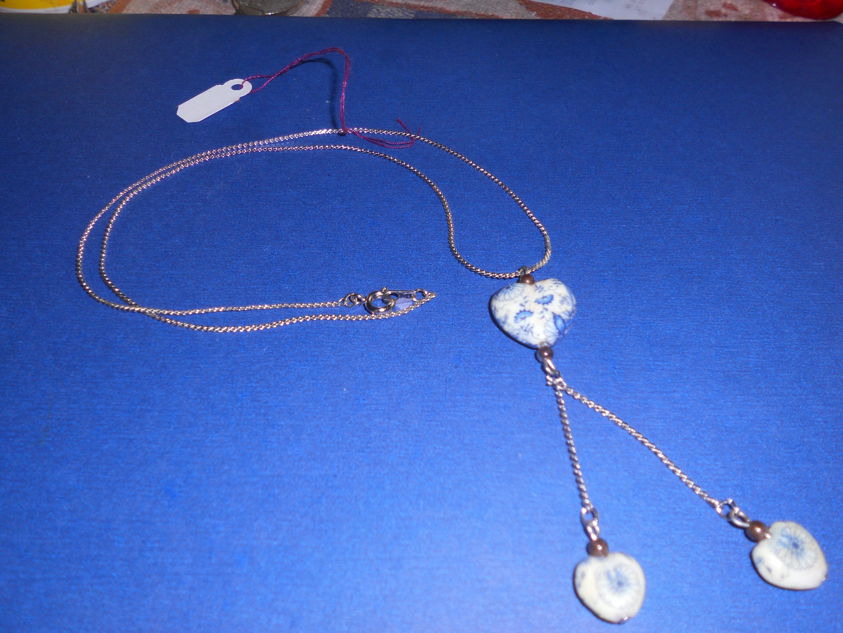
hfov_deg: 56.8
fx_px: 779
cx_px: 422
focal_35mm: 32
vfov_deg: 44.2
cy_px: 316
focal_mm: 5.8
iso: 80
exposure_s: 1/30
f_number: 8.8
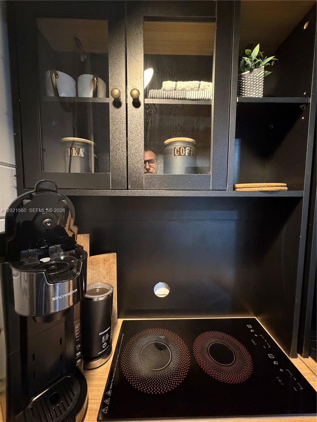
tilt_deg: -4.4
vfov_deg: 102.1
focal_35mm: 14
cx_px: 158
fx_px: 171
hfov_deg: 85.7
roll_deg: -1.0
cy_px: 211
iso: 1250
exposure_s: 1/30
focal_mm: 2.22
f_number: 2.2
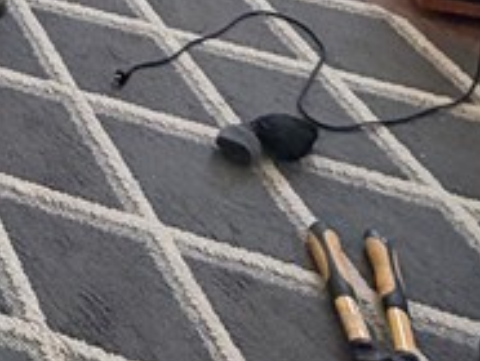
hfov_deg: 21.7
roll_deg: -1.2
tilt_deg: -16.3
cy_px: -382
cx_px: -209
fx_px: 1069
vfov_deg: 15.1
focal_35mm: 77
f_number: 2.2
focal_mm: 2.22
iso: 320
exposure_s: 1/121
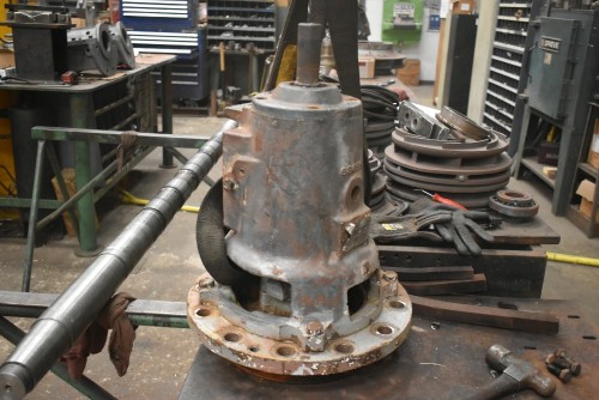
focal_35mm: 36
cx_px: 300
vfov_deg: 36.9
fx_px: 599
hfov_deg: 53.1
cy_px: 200
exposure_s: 1/125
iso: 2200
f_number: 3.8
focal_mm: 24
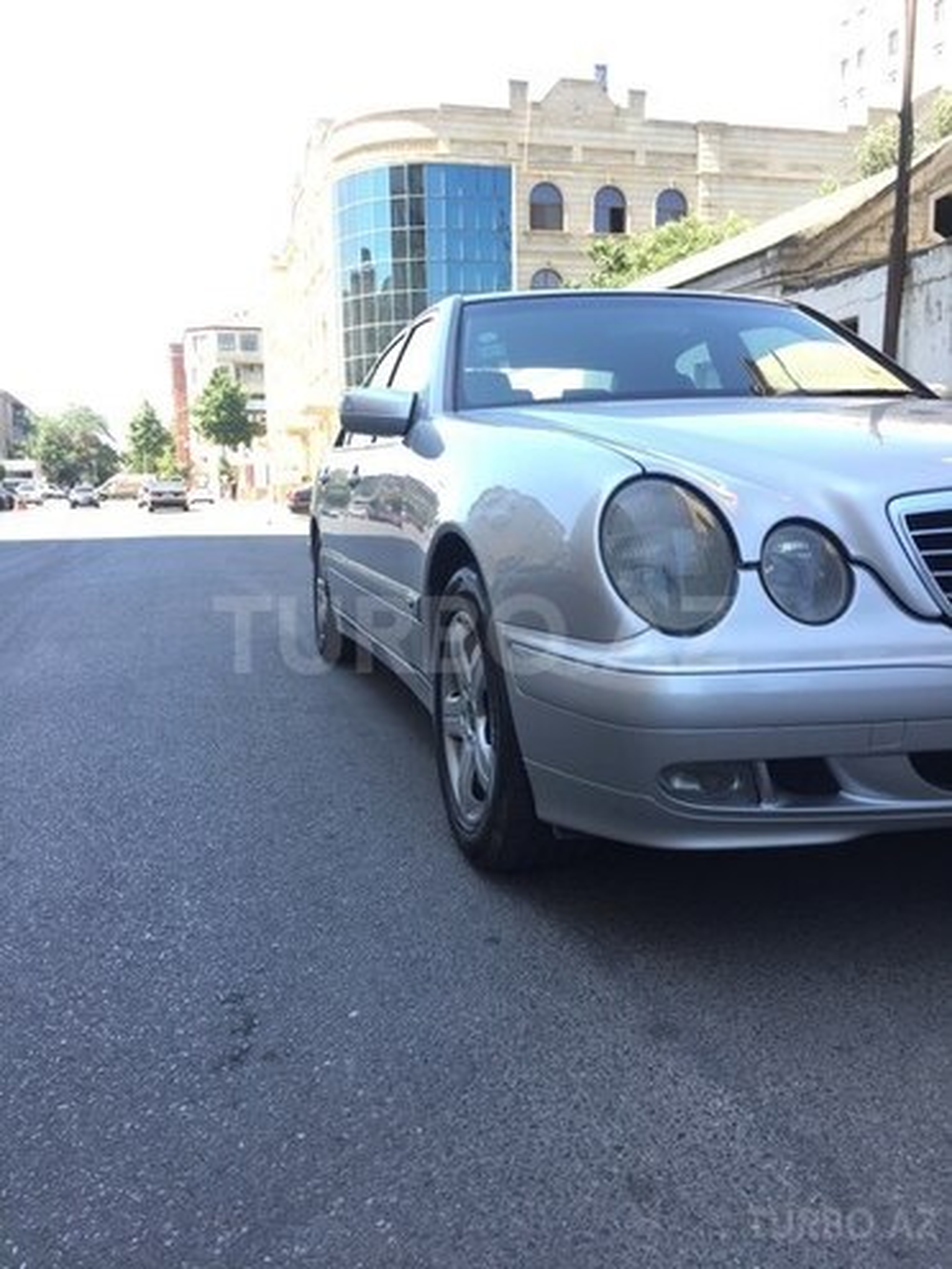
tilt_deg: -6.9
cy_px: 634
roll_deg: +0.6
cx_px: 476
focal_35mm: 29
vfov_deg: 61.7
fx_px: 1063
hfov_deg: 48.2
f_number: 2.2
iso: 32
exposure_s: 1/220
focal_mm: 4.15
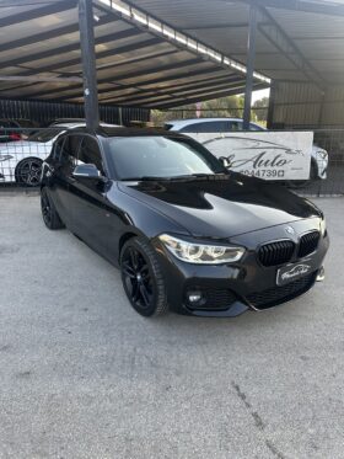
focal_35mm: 24
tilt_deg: -15.7
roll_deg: -1.4
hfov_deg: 56.8
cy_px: 230
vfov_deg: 71.6
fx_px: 318
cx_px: 172
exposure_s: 1/498
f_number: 1.78
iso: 125
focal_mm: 6.86
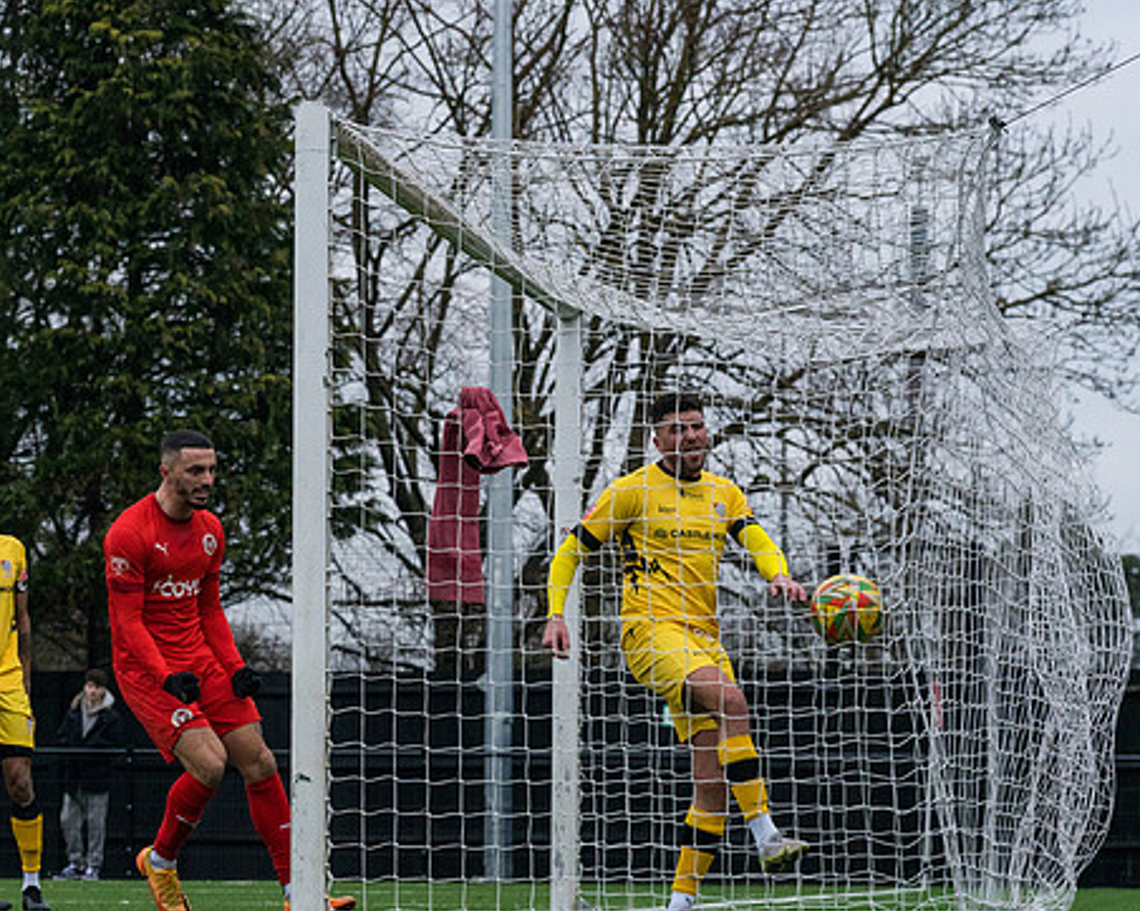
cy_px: 477
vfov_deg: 7.3
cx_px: 220
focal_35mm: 211
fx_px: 7114
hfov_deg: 9.1
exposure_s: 1/1250
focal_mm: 135
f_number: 8
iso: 2000
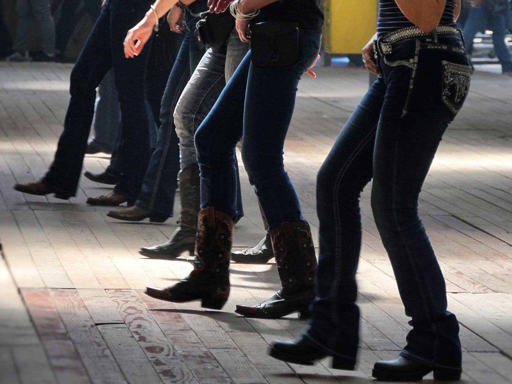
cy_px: 188
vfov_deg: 5.6
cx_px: 306
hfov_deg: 7.4
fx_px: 3948
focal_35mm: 267
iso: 400
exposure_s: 1/200
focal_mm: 92
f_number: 5.4
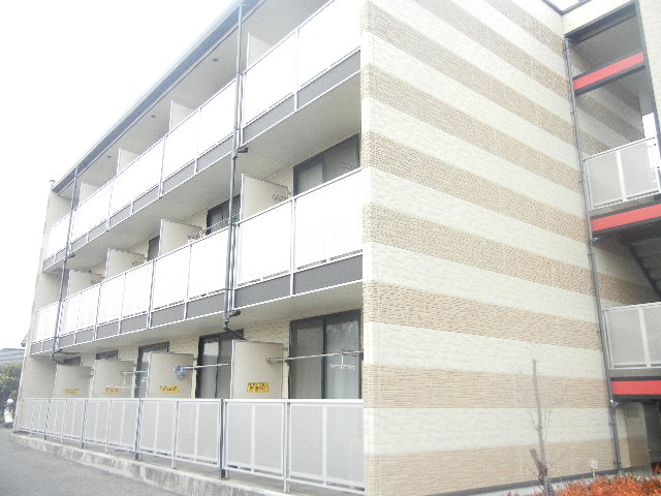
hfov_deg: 60.0
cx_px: 330
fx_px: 573
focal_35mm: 30
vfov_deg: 46.8
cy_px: 248
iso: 247
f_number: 3.5
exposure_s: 1/60
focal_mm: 5.4
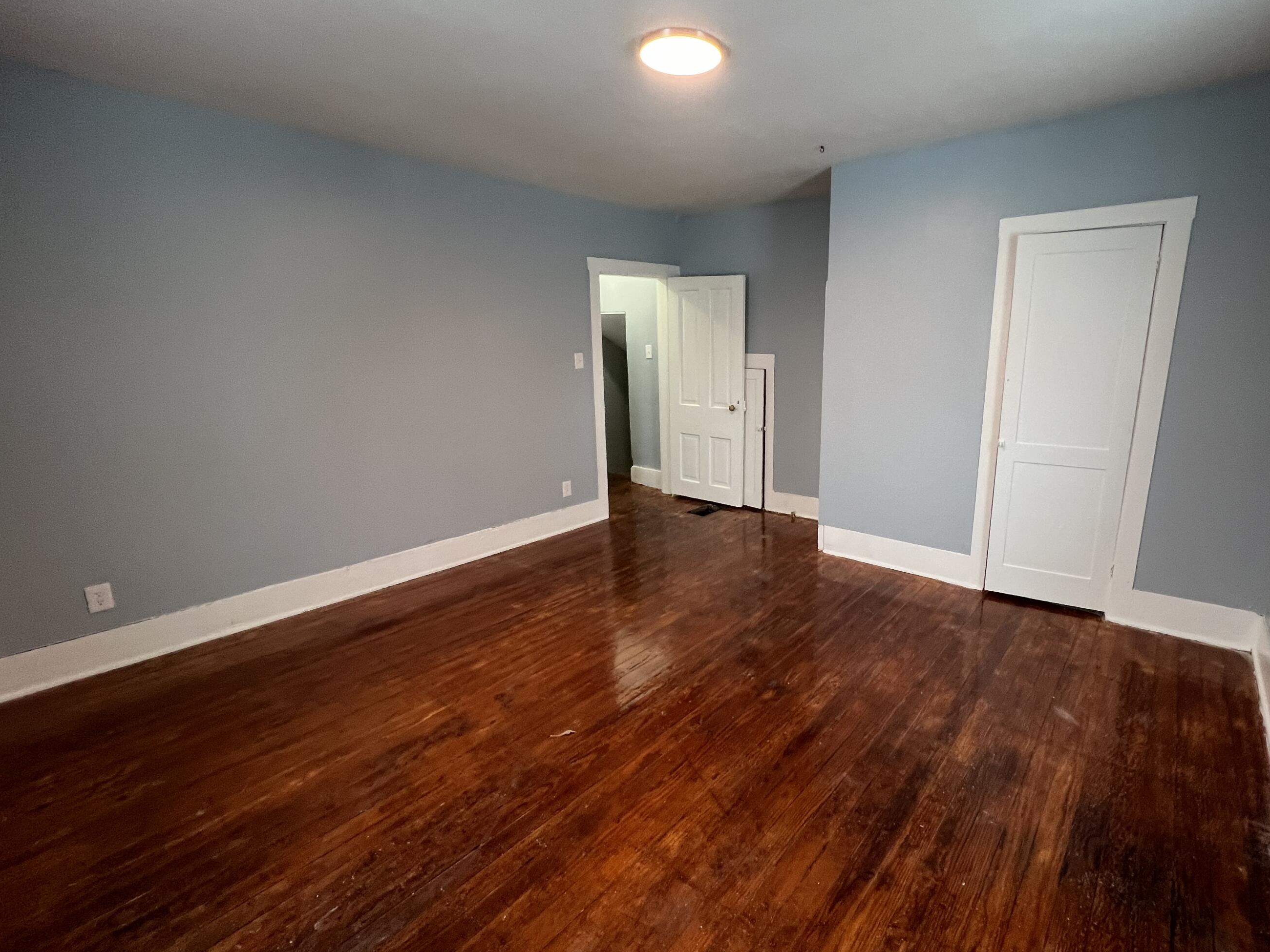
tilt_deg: -13.0
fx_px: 550
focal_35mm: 15
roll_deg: -0.3
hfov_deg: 97.4
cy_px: 467
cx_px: 731
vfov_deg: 81.7
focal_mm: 1.57
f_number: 1.8
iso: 200
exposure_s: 1/60
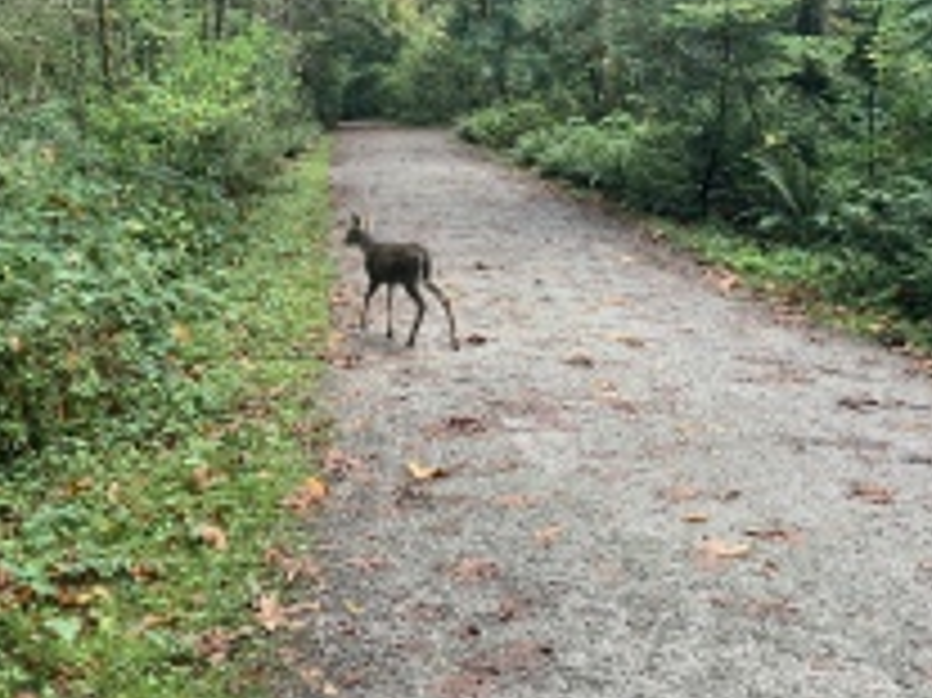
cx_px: 405
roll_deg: +2.4
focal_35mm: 46
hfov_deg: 41.2
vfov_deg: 31.5
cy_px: 392
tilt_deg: -11.9
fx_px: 1238
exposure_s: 1/75
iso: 100
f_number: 1.8
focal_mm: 4.25
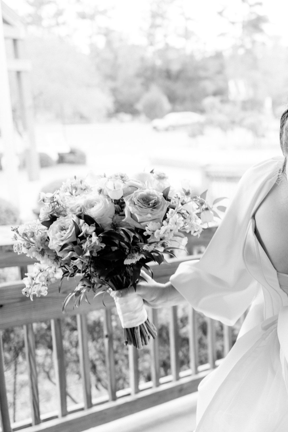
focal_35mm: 51
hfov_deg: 24.6
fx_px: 612
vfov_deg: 38.9
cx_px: 319
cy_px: 217
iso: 500
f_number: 2.8
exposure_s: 1/250
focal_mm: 33.5
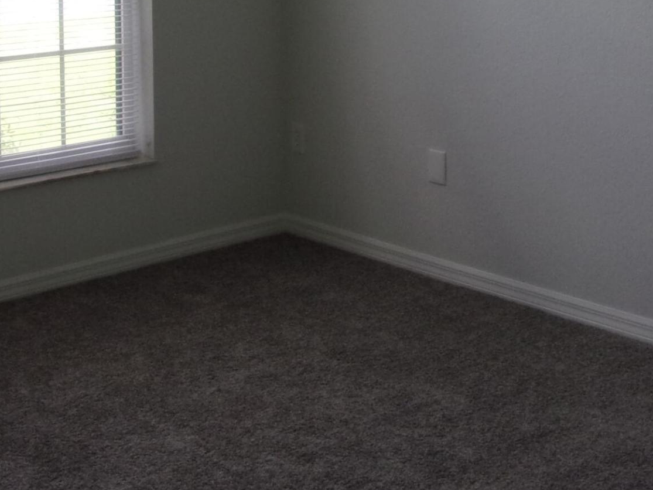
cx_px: 233
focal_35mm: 62
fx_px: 1169
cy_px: 16
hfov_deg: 31.0
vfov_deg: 22.8
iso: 80
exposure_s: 1/80
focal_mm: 4.3
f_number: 3.3
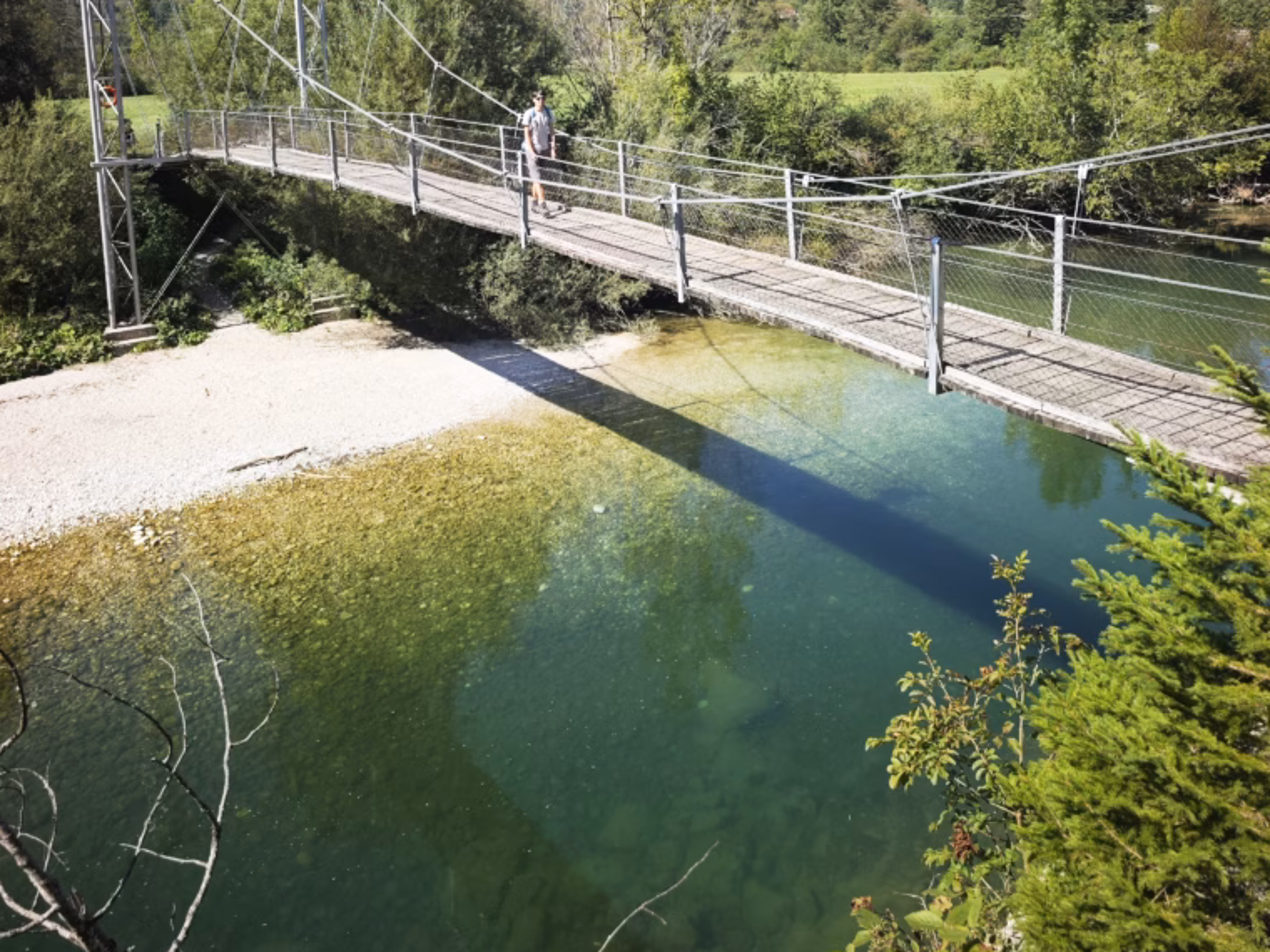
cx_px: 638
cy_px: 179
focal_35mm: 31
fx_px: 1137
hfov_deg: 58.4
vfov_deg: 43.2
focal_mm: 8.72
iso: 50
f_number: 2
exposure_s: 1/899
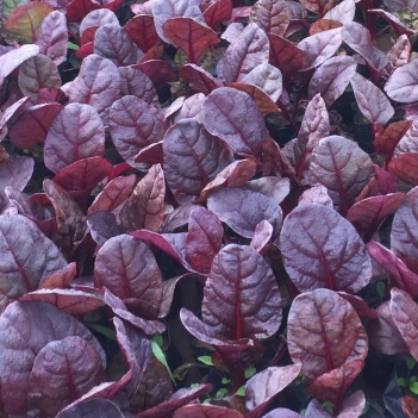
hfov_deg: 22.1
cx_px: 275
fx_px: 1066
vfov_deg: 21.7
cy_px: 48
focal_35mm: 78
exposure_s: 1/141
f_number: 2.2
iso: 32
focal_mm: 4.15
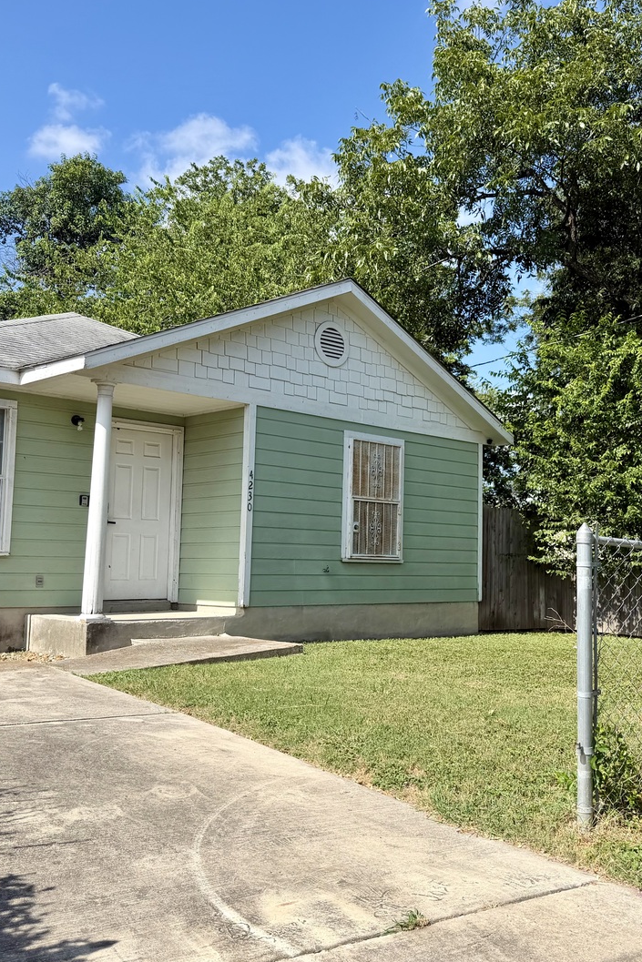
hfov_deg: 38.6
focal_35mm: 34
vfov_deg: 55.8
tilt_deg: +5.7
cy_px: 474
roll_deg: -0.8
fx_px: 909
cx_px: 409
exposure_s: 1/3953
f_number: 1.78
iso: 80
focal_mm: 6.76
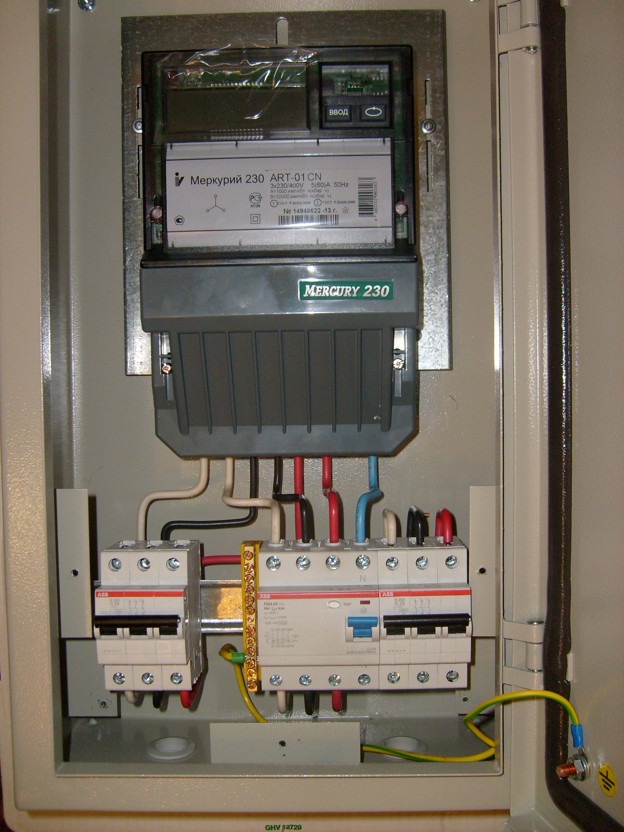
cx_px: 312
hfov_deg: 40.7
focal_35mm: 35
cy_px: 416
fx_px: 841
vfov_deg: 52.6
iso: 100
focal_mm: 5.8
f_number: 2.8
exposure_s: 1/45
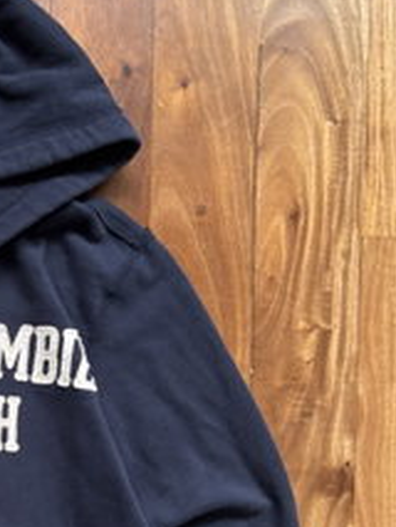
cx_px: -89
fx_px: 990
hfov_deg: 21.0
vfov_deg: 28.9
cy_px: 449
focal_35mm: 65
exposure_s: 1/121
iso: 64
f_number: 1.6
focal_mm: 5.96
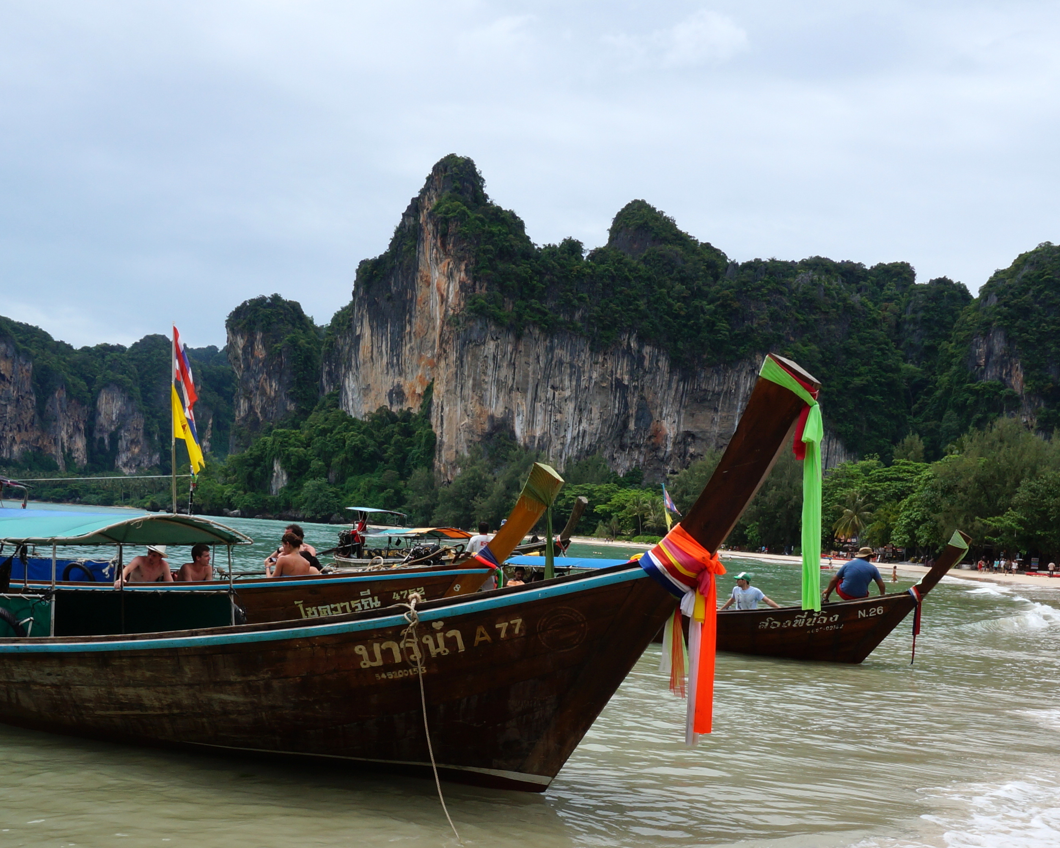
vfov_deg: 35.8
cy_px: 611
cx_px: 533
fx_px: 1286
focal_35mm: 41
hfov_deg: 44.8
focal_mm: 16
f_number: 16
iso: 200
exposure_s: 1/200
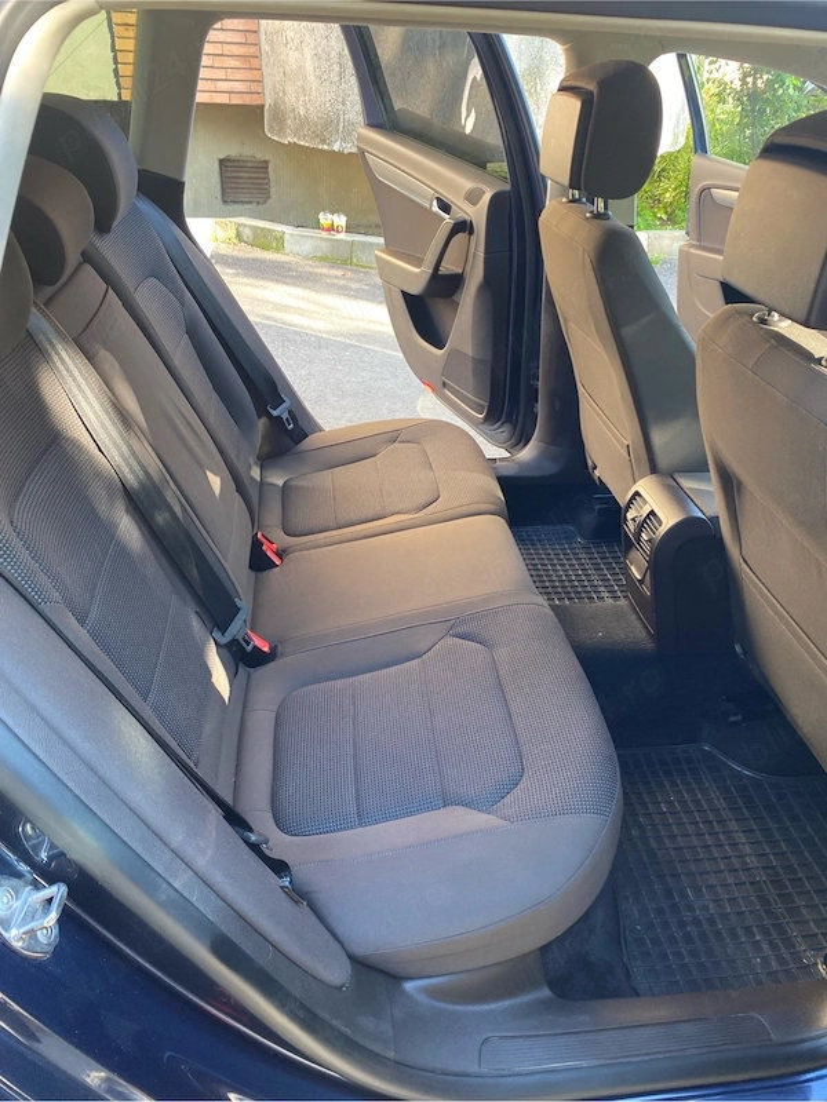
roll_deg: -1.2
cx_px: 414
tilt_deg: -32.1
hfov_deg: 53.1
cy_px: 551
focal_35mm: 26
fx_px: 828
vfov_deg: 67.3
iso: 125
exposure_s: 1/121
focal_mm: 4.25
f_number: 1.8
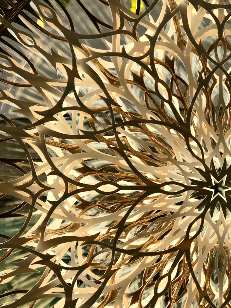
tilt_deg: +1.3
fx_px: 1006
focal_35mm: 113
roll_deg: -0.2
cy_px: 181
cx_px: 222
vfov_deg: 17.4
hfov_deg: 13.0
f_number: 2.8
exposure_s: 1/241
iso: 20
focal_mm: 6.6
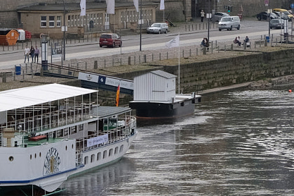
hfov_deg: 6.5
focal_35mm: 318
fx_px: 2595
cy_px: -58
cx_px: 275
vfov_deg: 4.3
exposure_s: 1/280
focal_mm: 55
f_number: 8
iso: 200
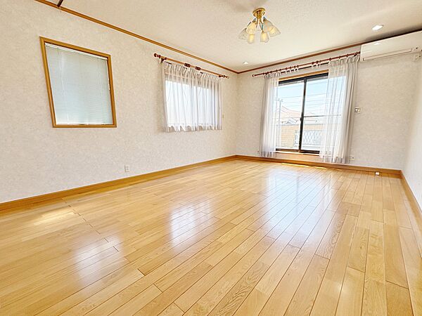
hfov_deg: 102.1
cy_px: 158
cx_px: 211
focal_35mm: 14
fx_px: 171
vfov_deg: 85.7
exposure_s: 1/202
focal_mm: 2.22
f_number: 2.2
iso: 64
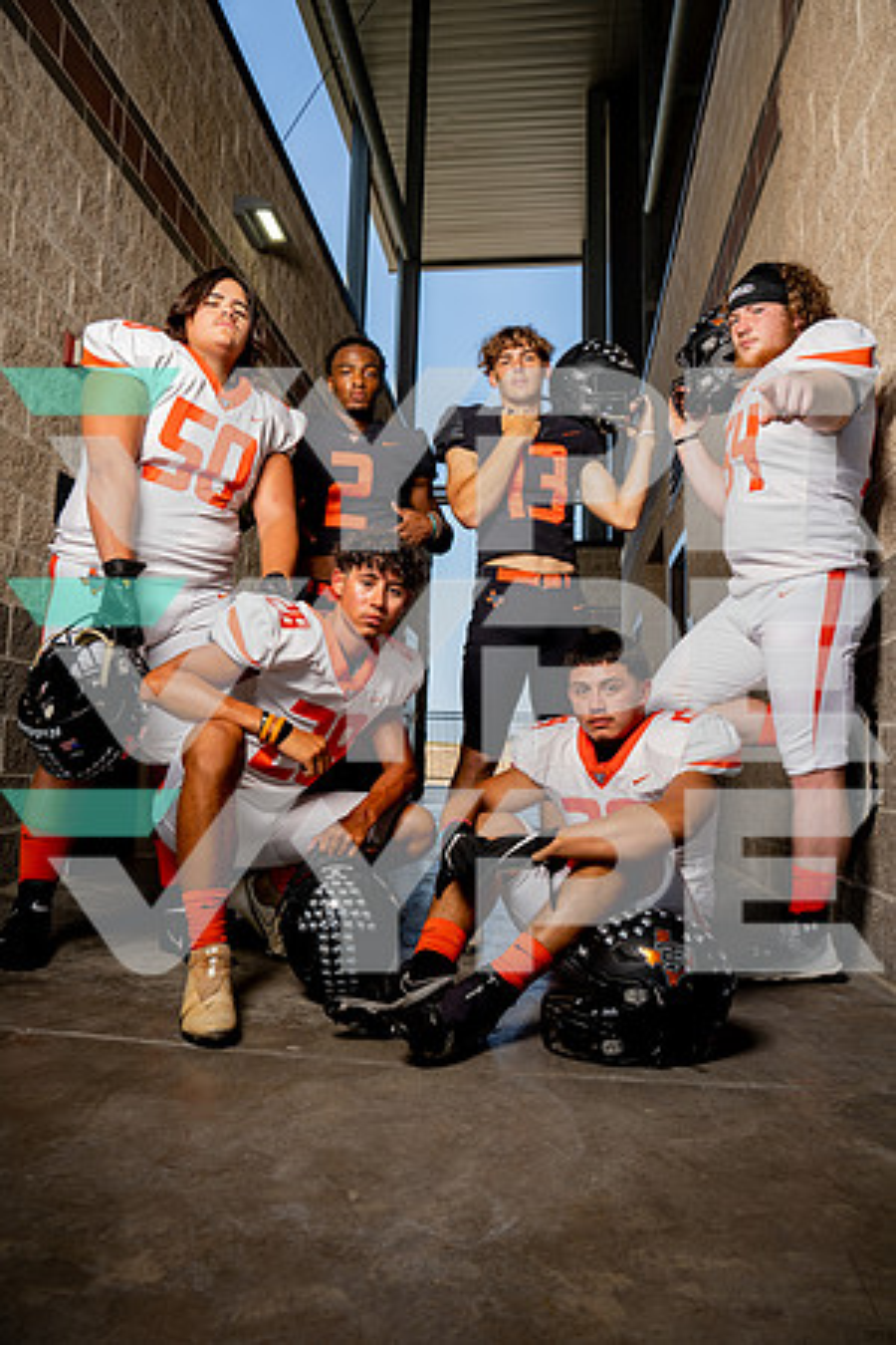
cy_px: 672
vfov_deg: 73.7
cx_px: 448
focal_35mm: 24
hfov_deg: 53.1
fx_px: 896
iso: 80
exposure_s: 1/200
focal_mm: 24
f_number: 6.3
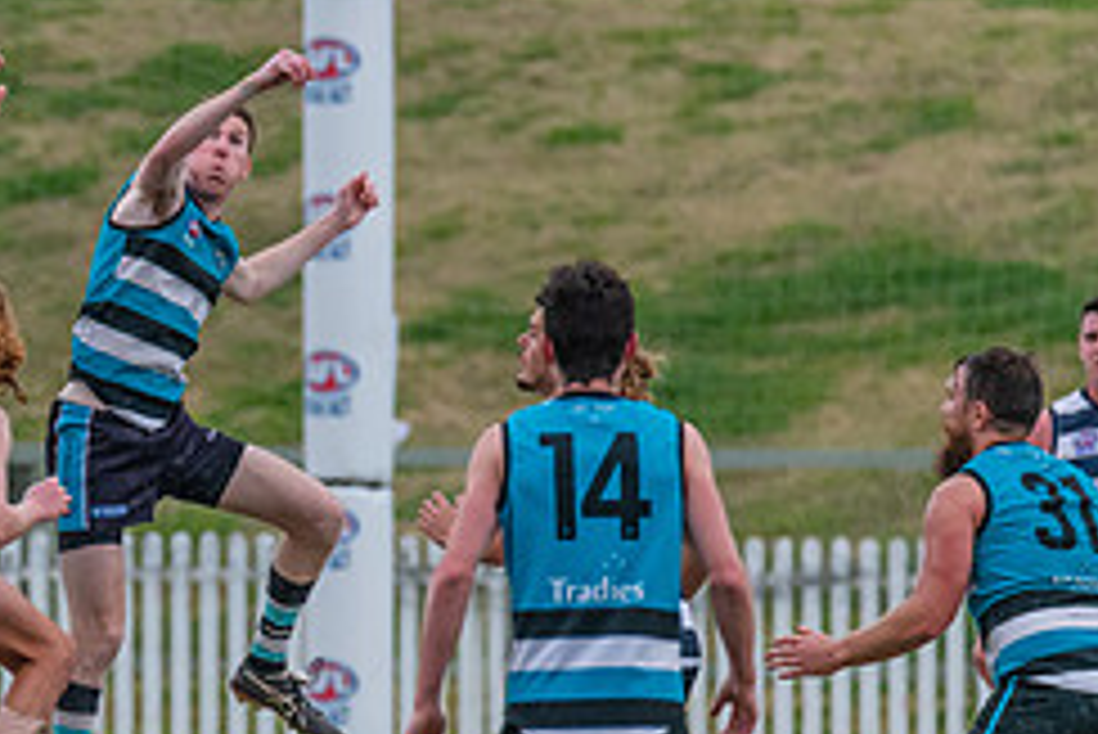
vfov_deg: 1.3
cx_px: -140
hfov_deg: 1.9
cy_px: 520
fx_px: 32653
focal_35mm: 1070
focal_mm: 450
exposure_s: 1/1600
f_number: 6
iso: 1600
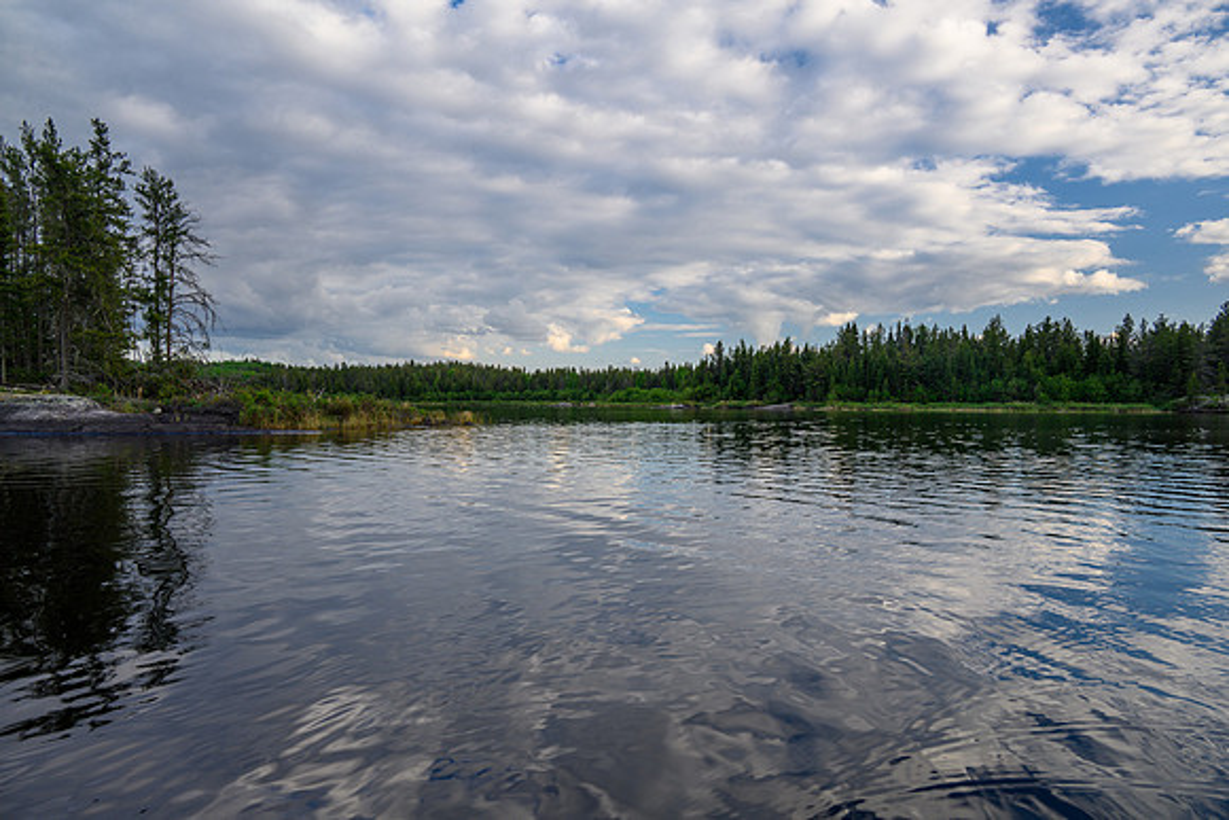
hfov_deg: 73.7
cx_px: 614
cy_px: 410
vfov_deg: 53.2
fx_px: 819
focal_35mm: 24
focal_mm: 24
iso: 140
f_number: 8
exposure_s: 1/50
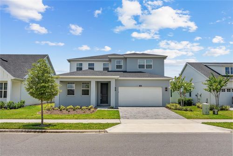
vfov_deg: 41.2
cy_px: 78
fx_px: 207
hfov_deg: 58.7
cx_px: 116
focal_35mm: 32
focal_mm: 32
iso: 200
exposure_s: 1/400
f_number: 10
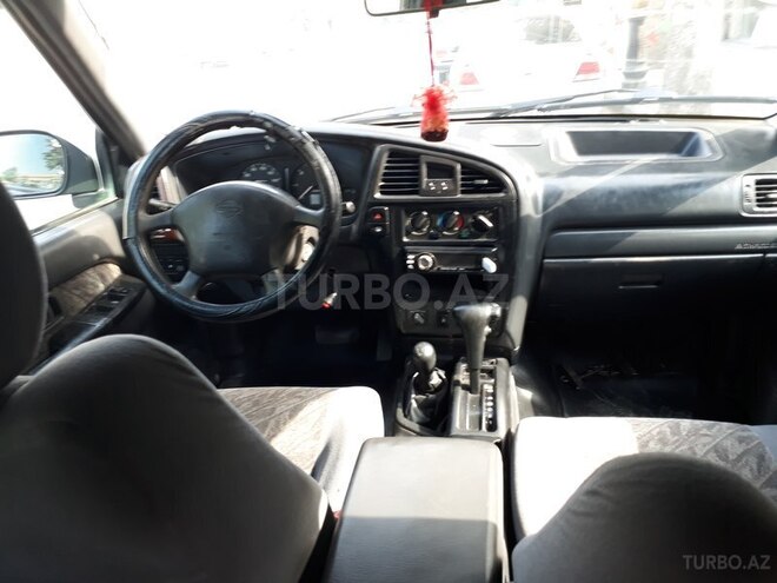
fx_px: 606
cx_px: 388
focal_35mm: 27
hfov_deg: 65.3
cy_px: 292
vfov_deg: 51.4
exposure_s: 1/33
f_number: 1.9
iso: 40
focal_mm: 3.6
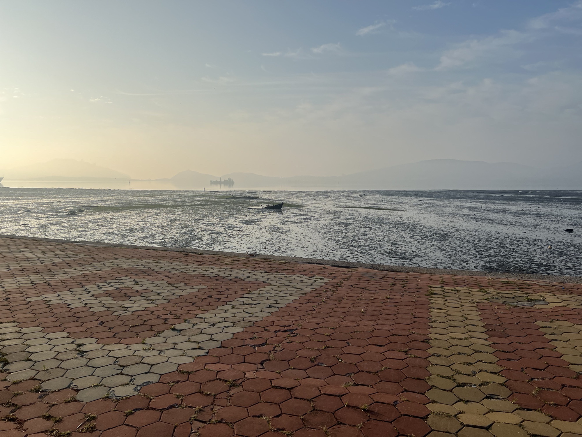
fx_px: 437
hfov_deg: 67.3
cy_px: 218
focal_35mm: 26
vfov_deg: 53.1
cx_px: 291
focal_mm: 5.7
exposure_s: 1/7463
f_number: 1.5
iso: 50
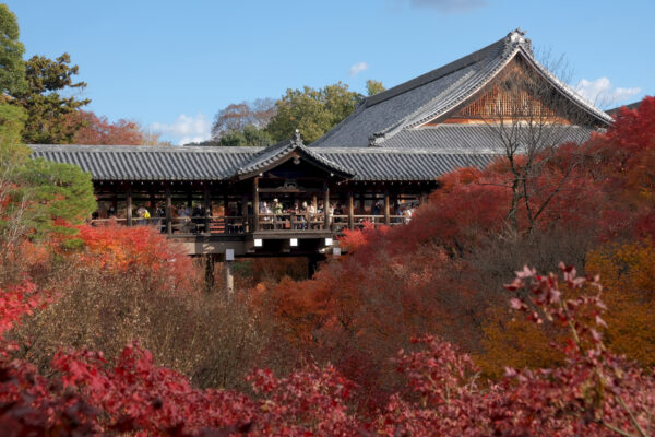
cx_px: 328
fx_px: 1510
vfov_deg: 16.5
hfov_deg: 24.5
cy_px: 218
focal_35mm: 83
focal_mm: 55
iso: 400
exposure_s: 1/250
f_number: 10
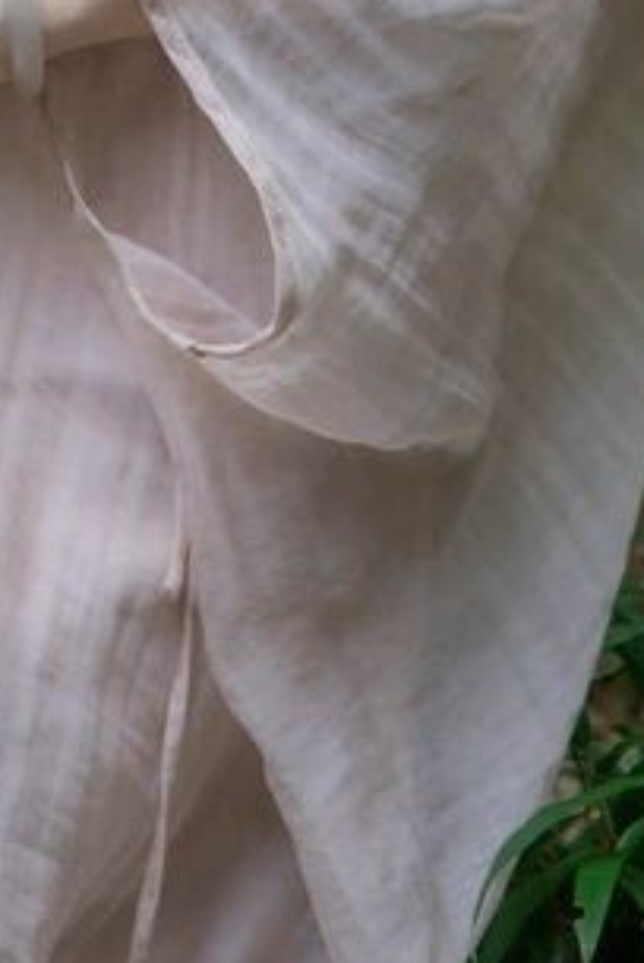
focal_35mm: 361
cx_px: -234
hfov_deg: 3.8
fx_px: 9664
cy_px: -1369
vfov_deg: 5.5
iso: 200
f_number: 2.8
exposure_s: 1/160
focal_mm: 70
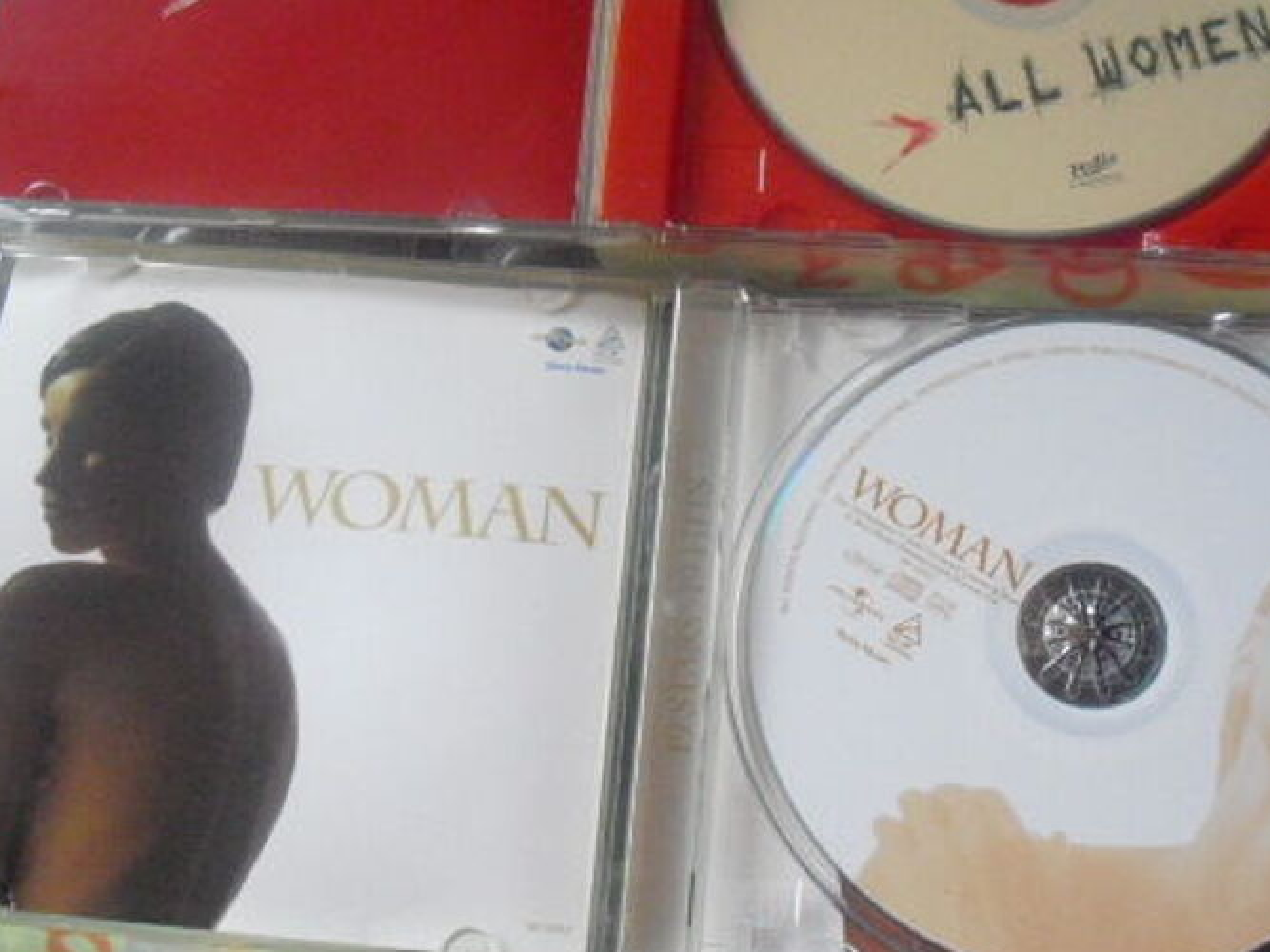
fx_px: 1981
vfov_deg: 26.9
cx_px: 754
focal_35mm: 54
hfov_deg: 35.4
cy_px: 331
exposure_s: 1/100
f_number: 3.1
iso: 800
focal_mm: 6.3
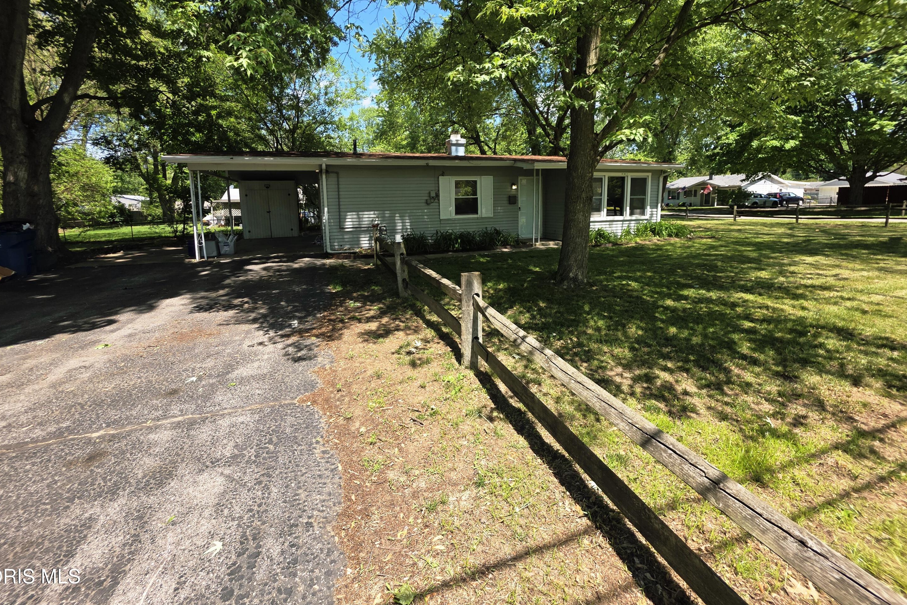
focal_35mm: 14
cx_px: 441
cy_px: 256
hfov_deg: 104.2
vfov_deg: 80.7
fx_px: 353
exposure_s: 1/833
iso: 40
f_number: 1.9
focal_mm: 2.2
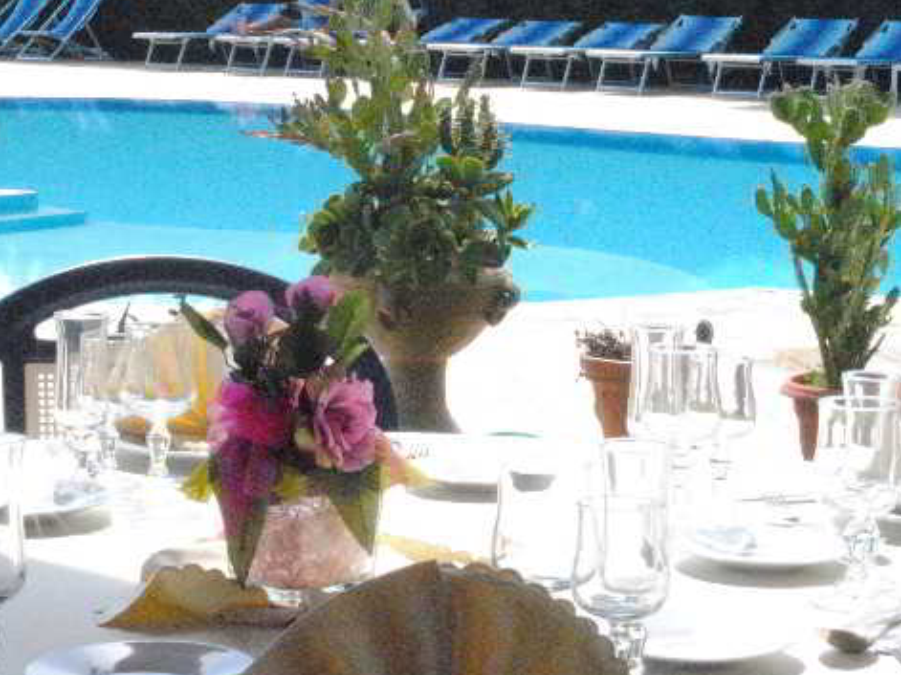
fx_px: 2810
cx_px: 543
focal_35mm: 108
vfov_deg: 13.7
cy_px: 207
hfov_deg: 18.2
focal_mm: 44
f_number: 36
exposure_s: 1/200
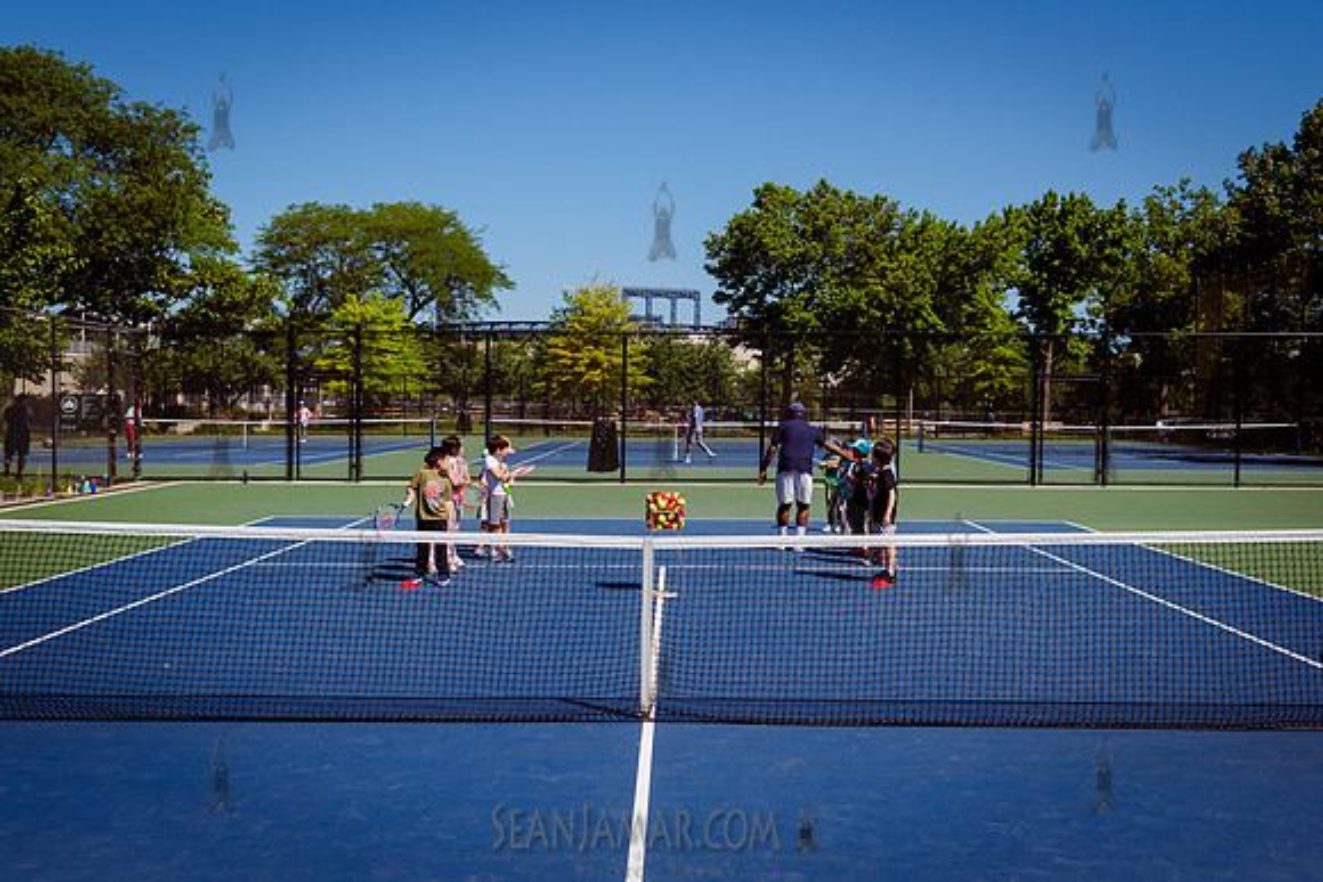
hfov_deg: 53.0
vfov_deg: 36.8
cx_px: 662
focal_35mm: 36
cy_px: 441
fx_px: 1327
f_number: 4
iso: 200
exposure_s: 1/2500
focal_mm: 35
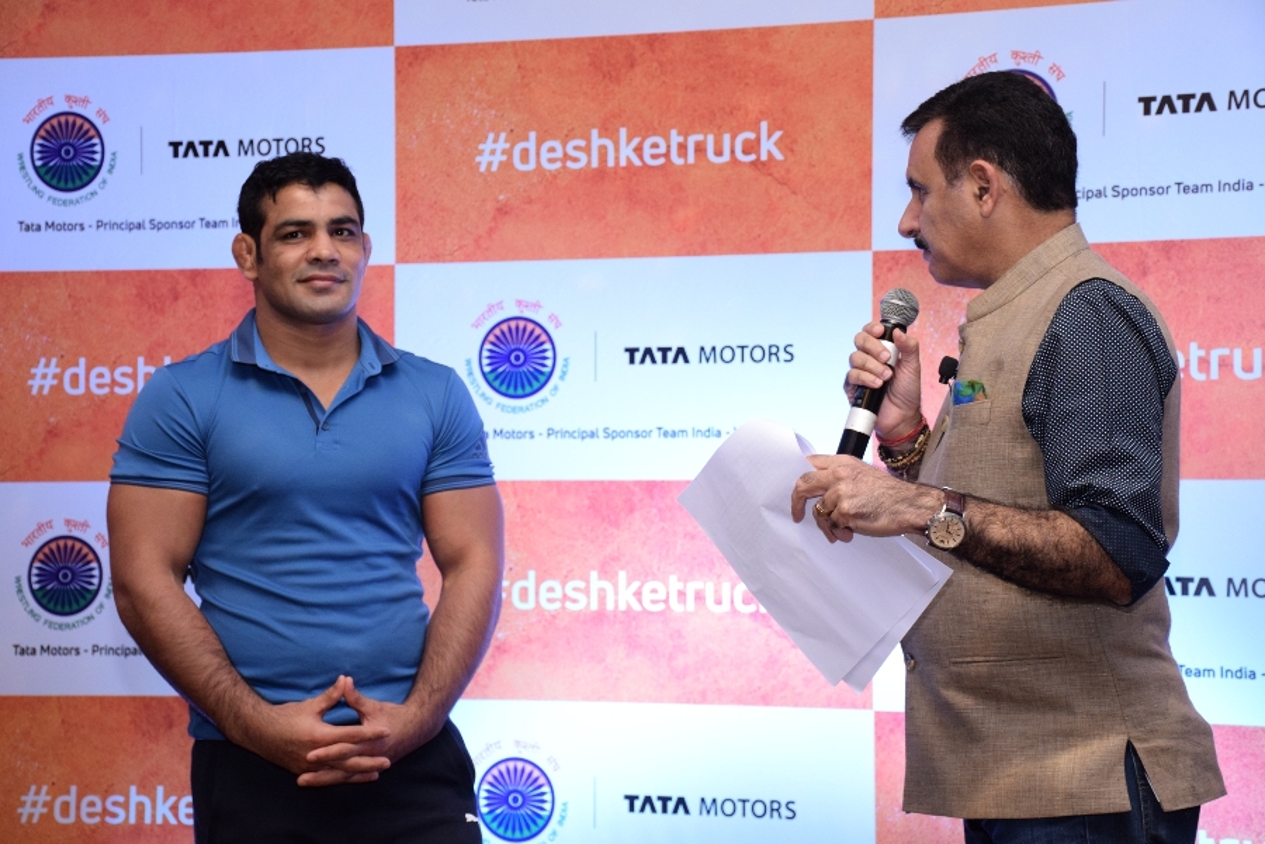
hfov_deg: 28.1
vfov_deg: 18.9
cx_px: 632
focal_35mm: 72
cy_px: 422
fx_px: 2530
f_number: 5.6
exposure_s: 1/160
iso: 1250
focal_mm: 48
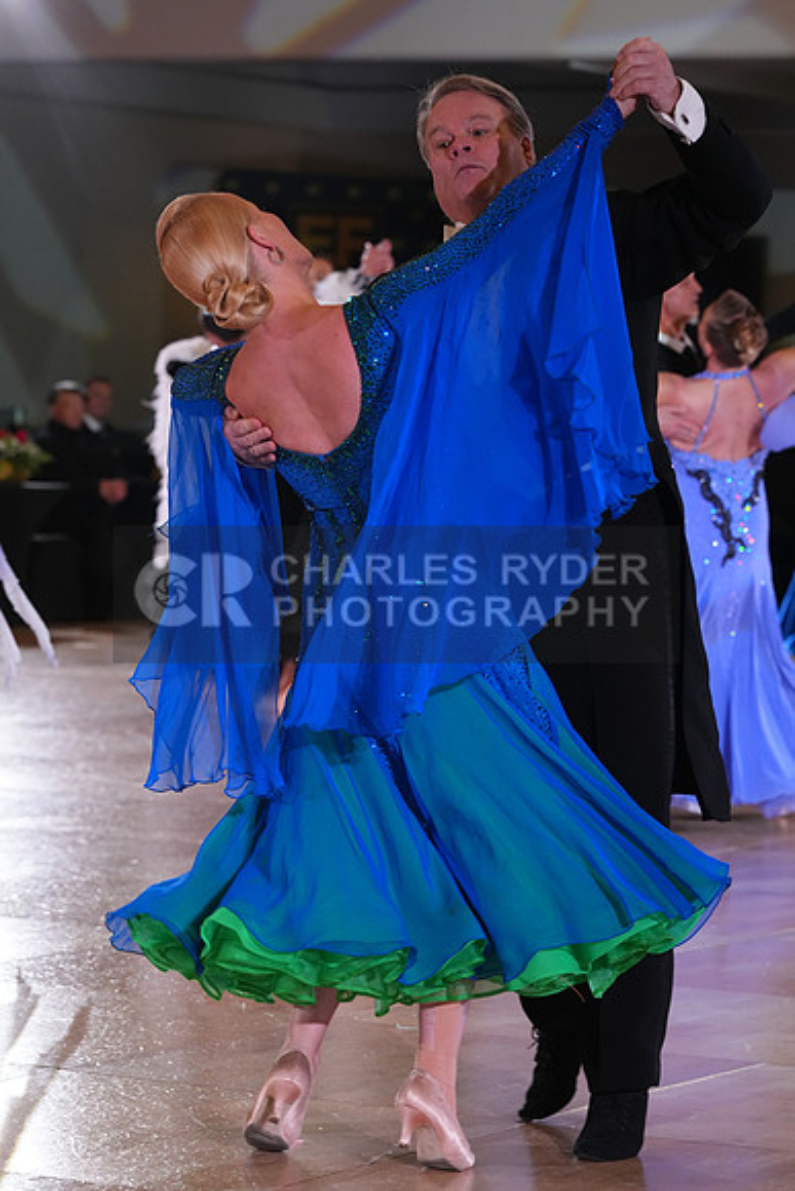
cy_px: 596
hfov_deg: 10.2
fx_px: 4469
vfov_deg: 15.2
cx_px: 398
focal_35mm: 135
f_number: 5.6
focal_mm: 135
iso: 3200
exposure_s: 1/250
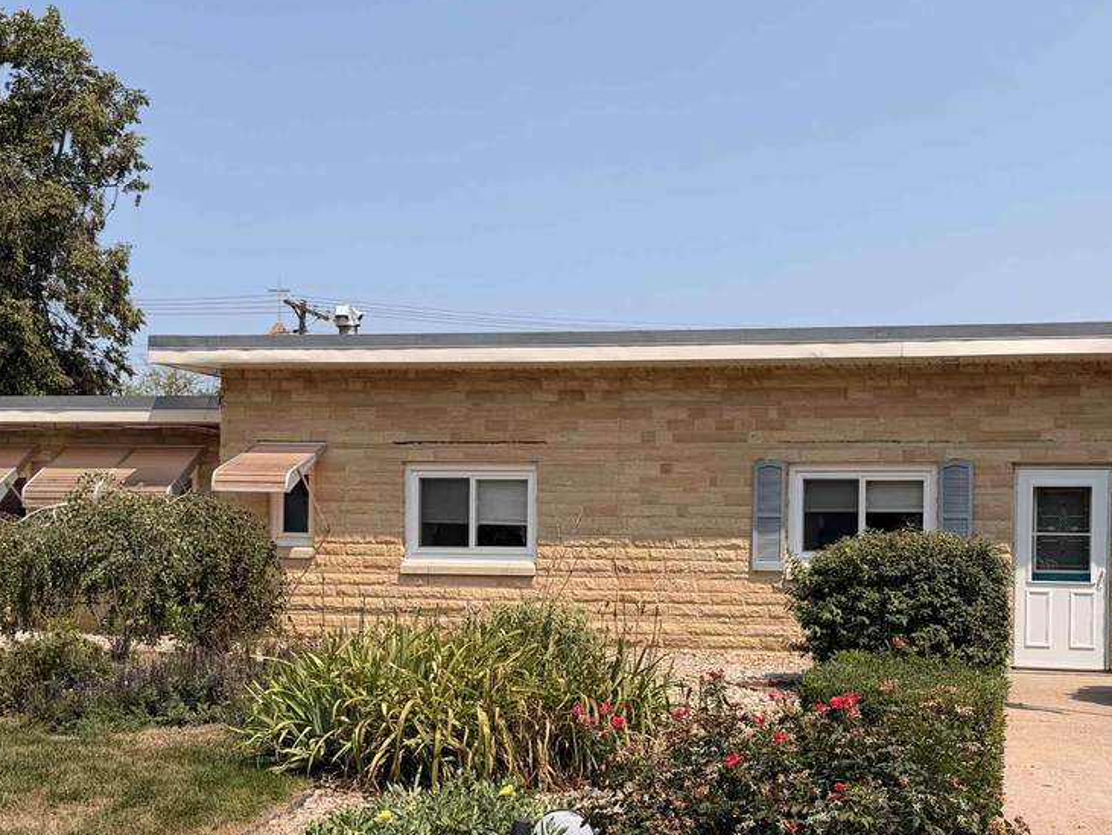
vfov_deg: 34.1
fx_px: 1350
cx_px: 691
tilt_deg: -0.1
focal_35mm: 42
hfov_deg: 44.4
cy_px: 552
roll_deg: -0.9
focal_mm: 6.76
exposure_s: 1/6711
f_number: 1.78
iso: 80
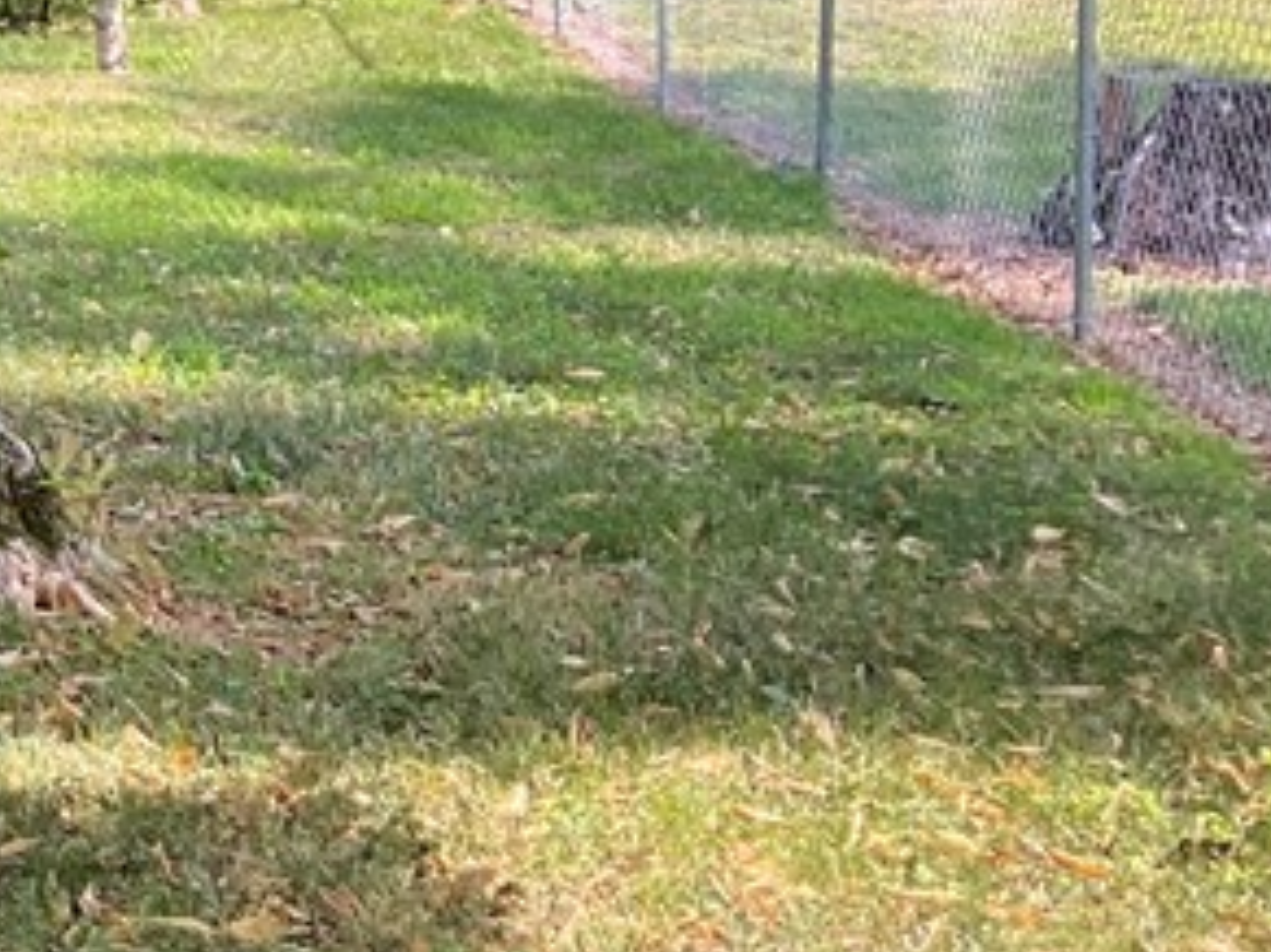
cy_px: -122
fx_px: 3744
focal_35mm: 102
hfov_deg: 16.6
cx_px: -900
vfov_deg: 14.1
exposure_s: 1/196
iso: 16
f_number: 1.8
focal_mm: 3
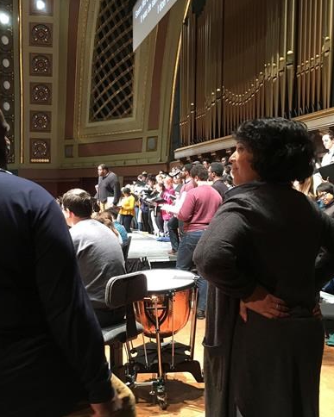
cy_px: 208
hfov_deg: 39.1
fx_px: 470
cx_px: 147
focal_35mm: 38
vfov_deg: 47.9
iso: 200
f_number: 2.2
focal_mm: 4.15
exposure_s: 1/15
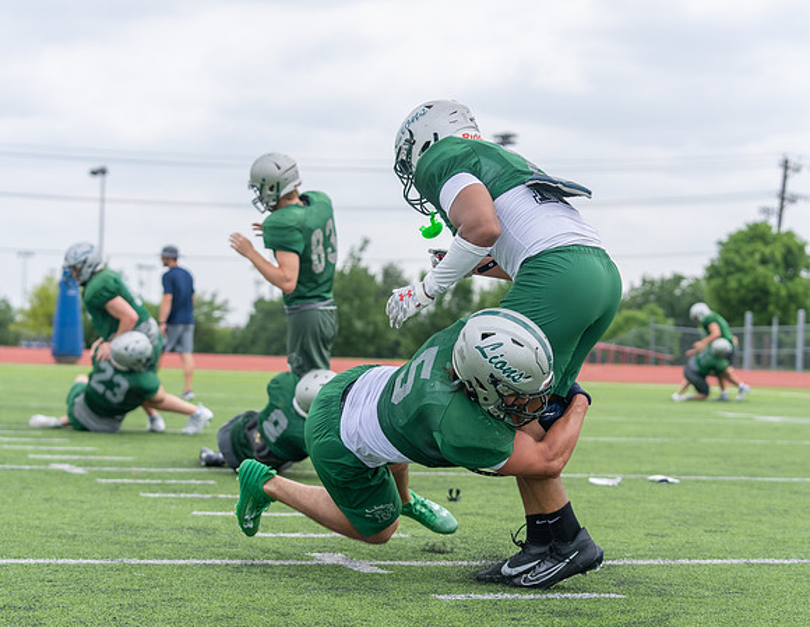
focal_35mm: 86
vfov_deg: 17.6
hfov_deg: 22.6
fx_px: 2031
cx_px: 411
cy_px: 334
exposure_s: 1/1250
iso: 160
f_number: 3.5
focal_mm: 73
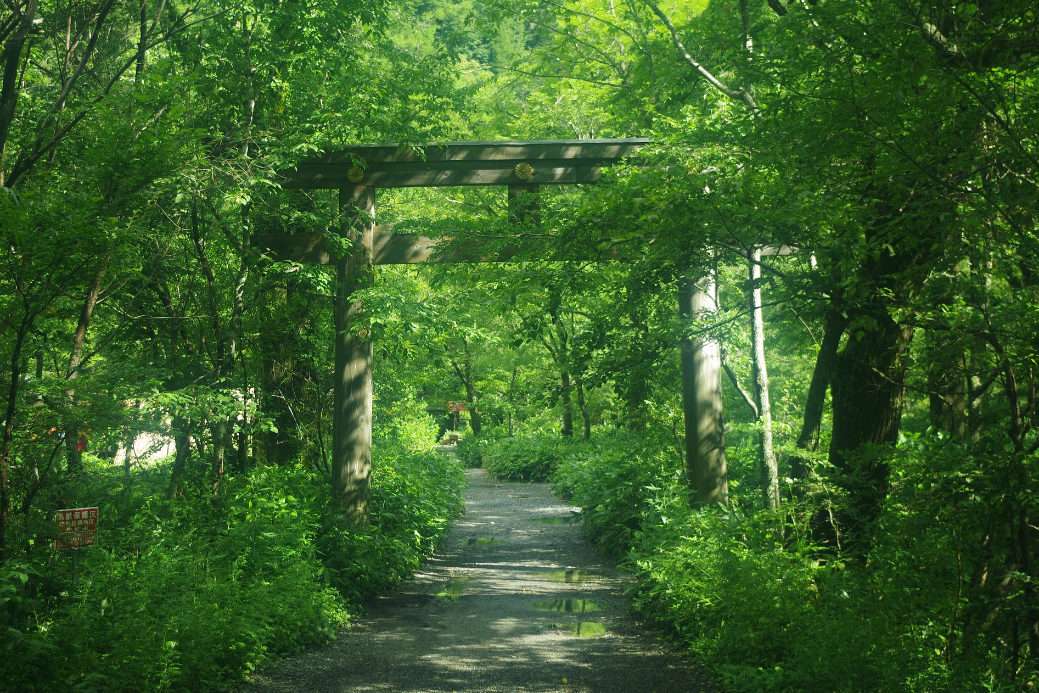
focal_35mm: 53
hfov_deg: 37.5
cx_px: 529
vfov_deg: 25.5
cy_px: 328
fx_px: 1530
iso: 100
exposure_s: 1/100
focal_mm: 32.5
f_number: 4
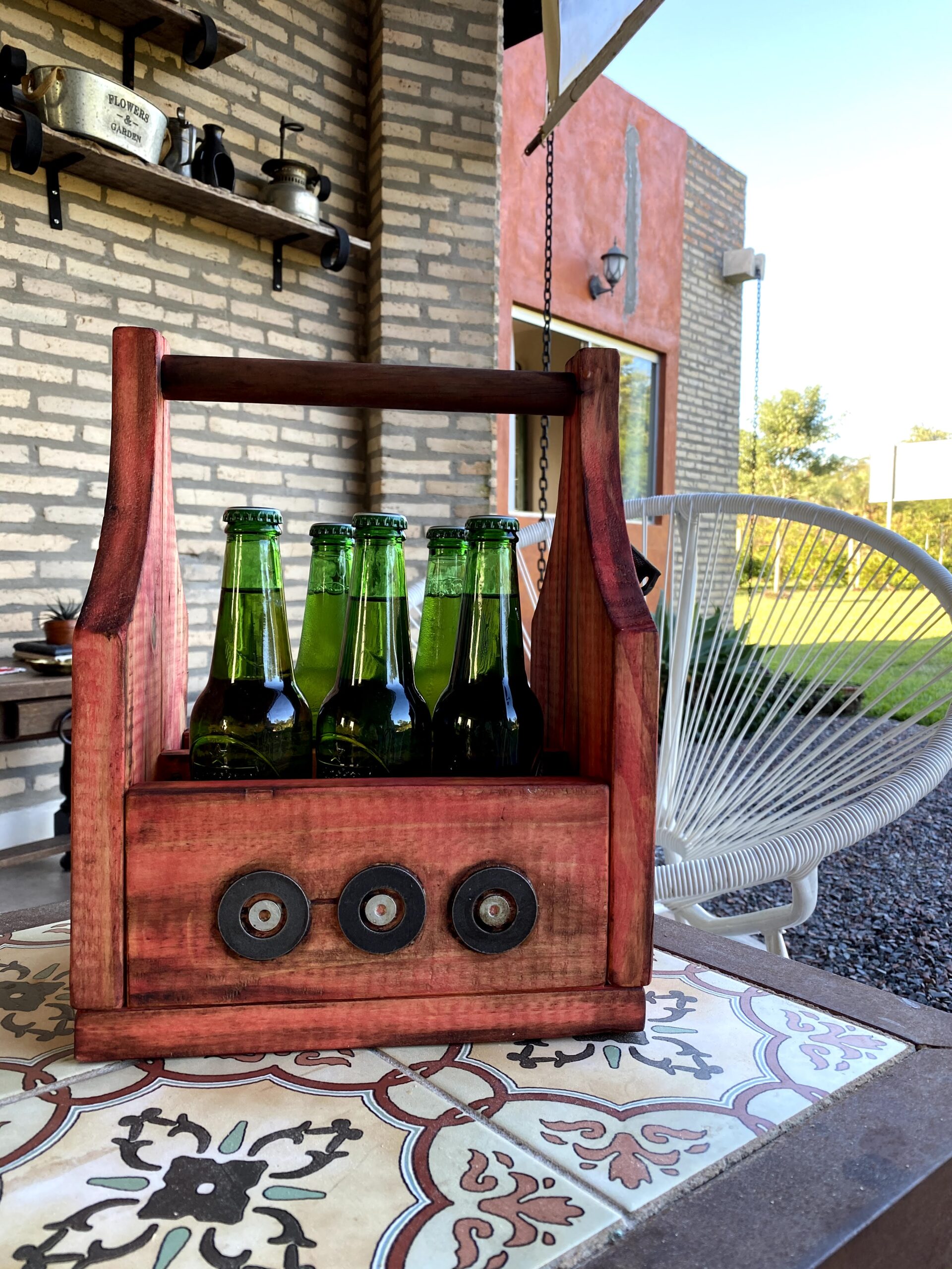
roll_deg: -0.6
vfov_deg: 67.3
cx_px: 476
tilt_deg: -2.7
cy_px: 634
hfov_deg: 53.1
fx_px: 953
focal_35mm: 26
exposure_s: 1/122
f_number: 1.8
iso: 40
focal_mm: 4.25
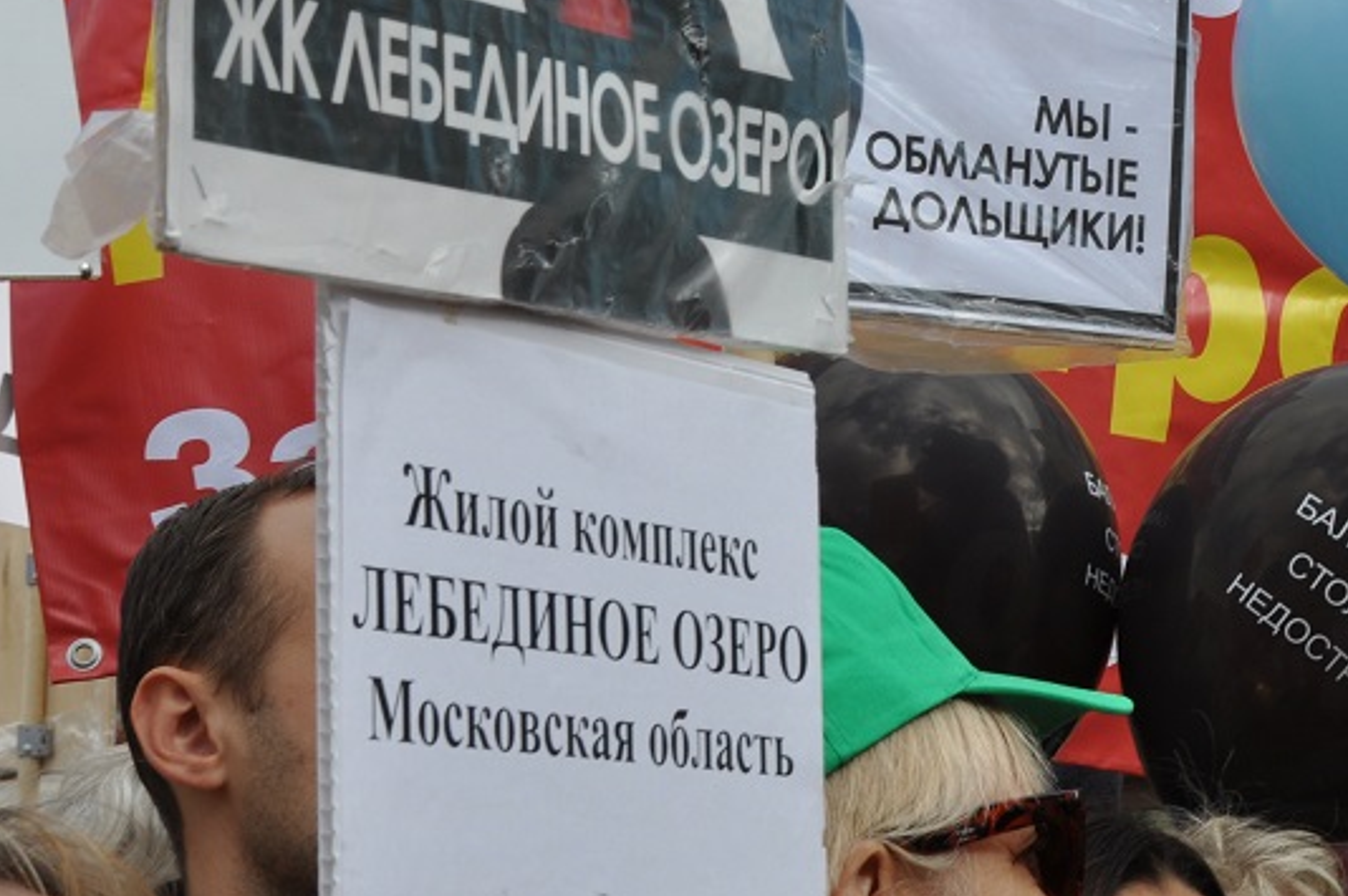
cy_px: 496
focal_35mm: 159
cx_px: 1160
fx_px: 5948
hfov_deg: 12.8
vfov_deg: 8.6
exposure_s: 1/125
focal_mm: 44
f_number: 11
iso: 200
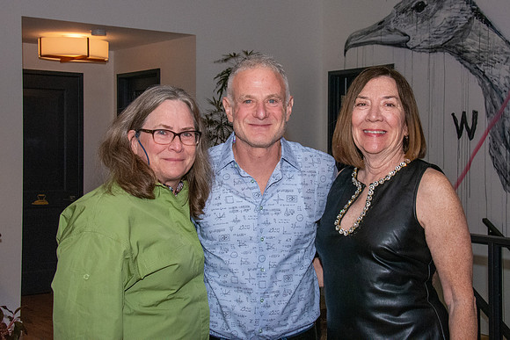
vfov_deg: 22.1
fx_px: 870
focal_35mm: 61
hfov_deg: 32.7
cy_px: 157
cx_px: 275
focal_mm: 38
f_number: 13
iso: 5000
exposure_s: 1/200
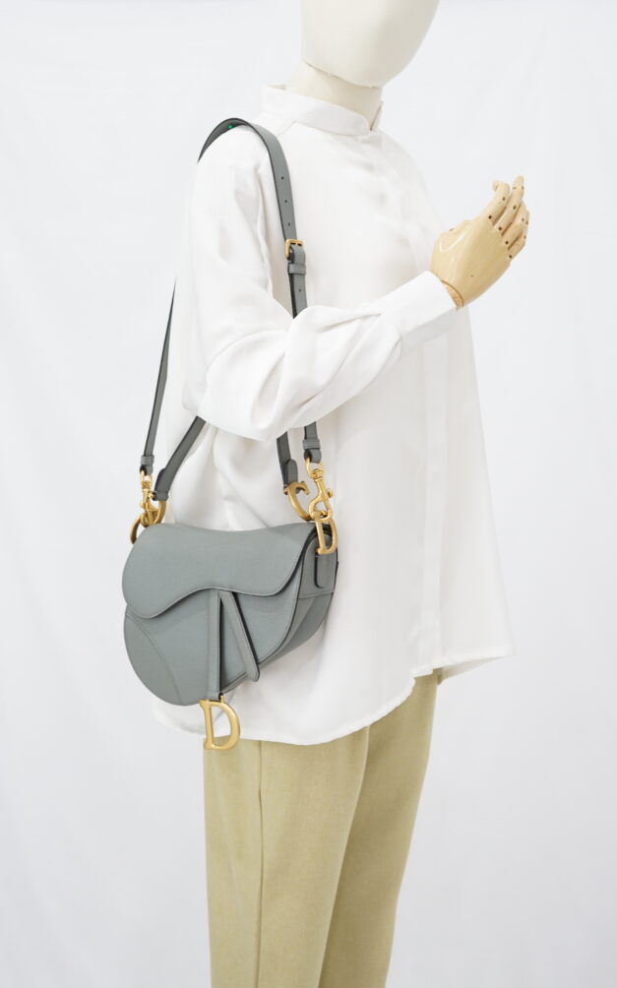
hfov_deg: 24.9
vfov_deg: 38.9
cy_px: 489
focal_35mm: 52
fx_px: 1400
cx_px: 312
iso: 640
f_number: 6.3
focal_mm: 50
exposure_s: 1/8
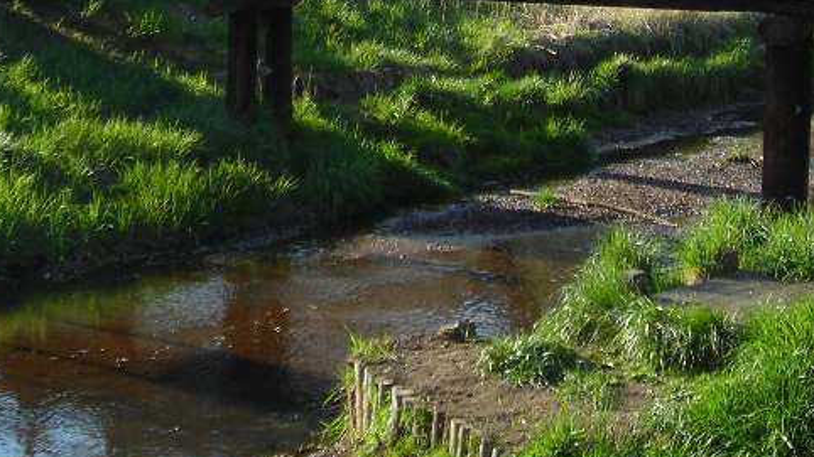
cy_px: -165
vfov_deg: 13.2
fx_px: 1899
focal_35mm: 88
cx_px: 520
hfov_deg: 24.1
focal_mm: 6.3
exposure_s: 1/229
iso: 50
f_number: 3.2
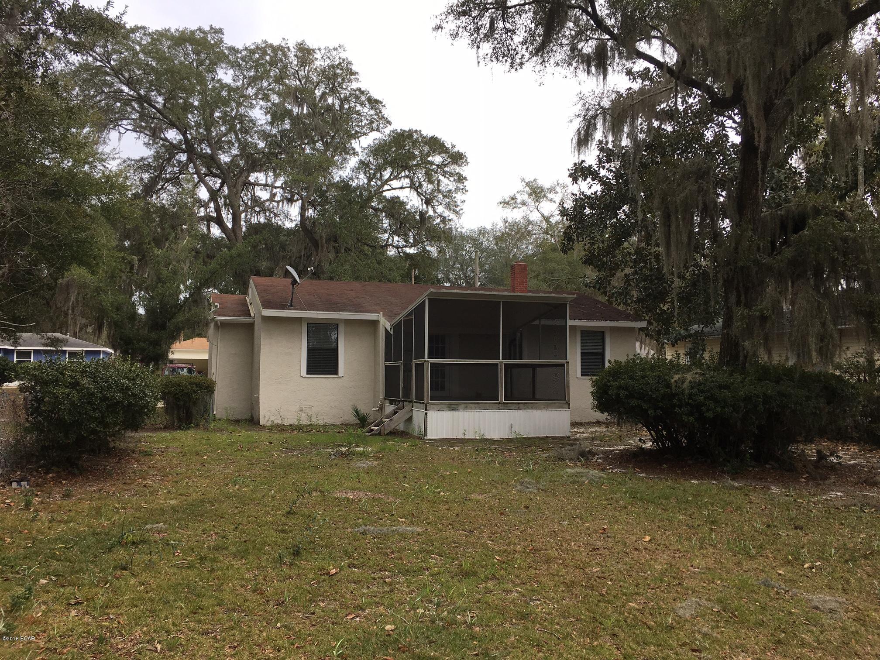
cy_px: 330
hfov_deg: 61.7
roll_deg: +0.0
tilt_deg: +4.5
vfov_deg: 48.2
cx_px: 440
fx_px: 737
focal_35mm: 29
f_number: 2.2
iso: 25
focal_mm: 4.15
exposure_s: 1/578
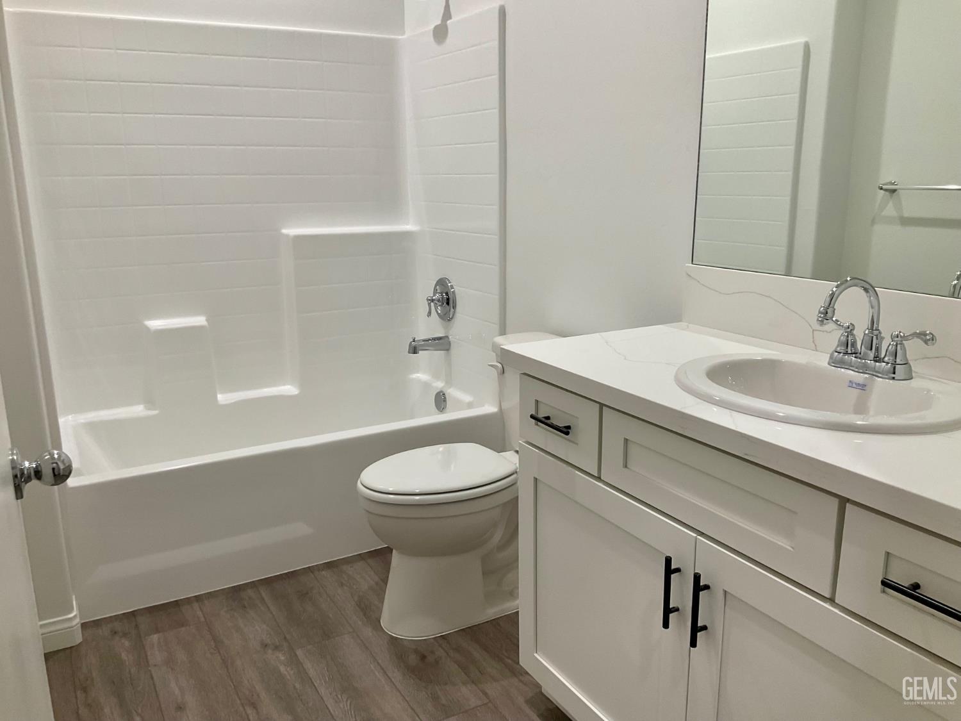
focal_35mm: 29
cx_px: 480
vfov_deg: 48.2
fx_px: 805
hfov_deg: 61.7
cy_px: 360
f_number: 1.8
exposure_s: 1/60
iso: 50
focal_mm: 3
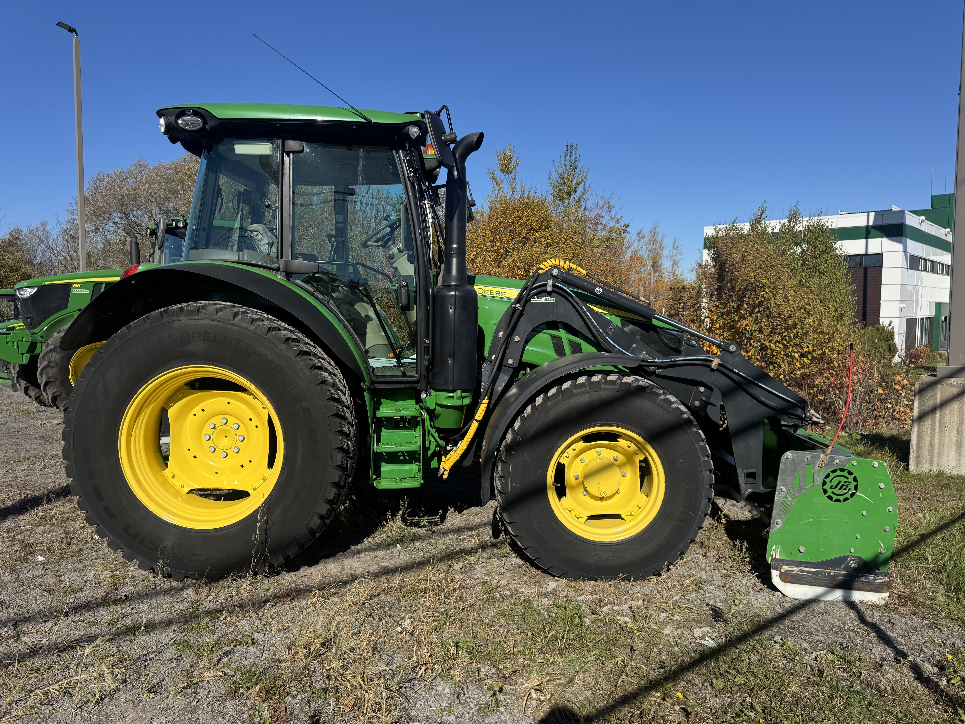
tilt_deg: -4.2
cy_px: 362
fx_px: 669
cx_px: 482
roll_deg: +0.9
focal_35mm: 24
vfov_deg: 56.8
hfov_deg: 71.6
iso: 80
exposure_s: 1/4608
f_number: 1.78
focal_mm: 6.76
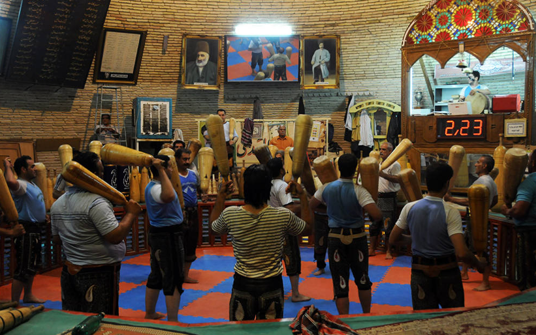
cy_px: 157
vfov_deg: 32.0
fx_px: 584
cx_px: 267
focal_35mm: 40
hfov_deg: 49.3
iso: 1000
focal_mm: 26
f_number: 3.8
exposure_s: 1/60
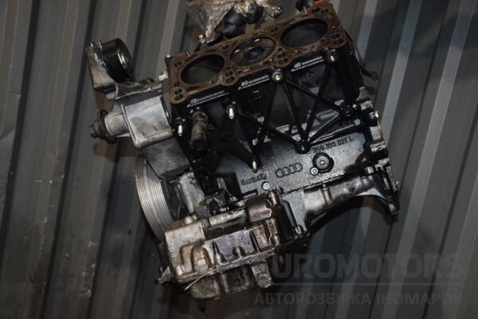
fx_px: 558
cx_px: 239
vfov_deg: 31.9
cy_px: 160
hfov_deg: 46.4
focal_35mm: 42
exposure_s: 1/60
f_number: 5
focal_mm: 28
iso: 800
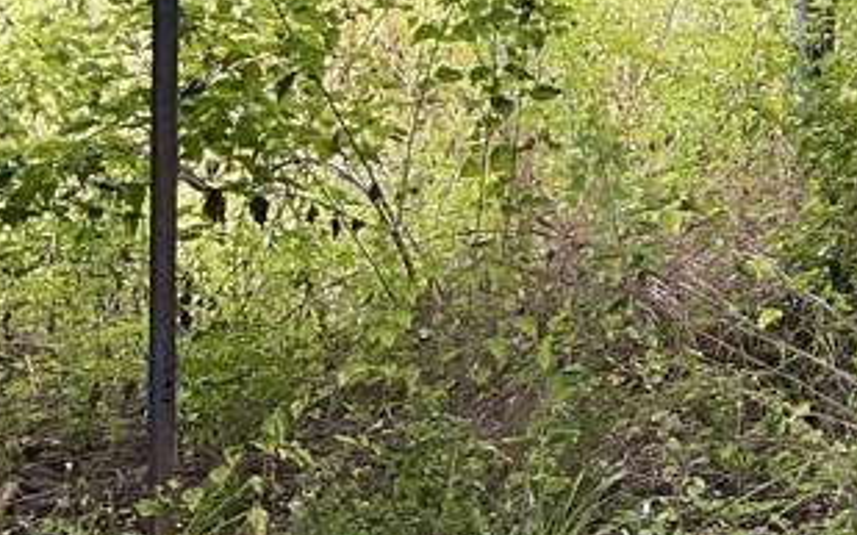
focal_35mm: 114
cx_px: 1413
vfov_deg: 11.3
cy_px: -94
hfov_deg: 16.2
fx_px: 2662
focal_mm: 3
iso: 16
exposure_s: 1/124
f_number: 1.8
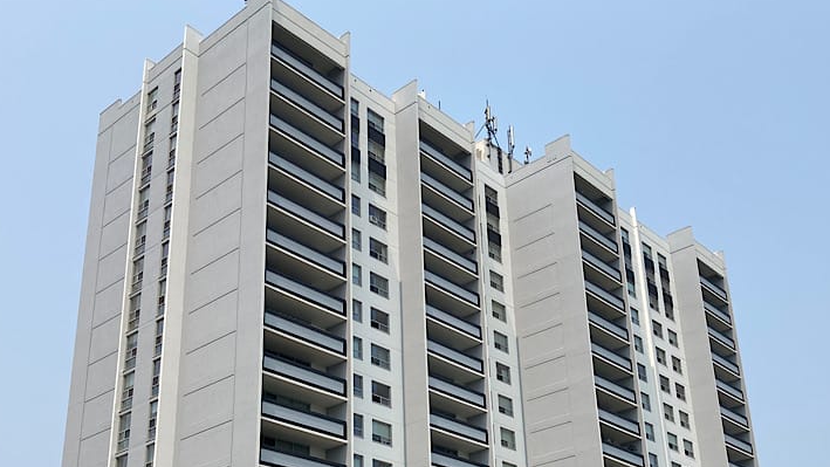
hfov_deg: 47.3
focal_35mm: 43
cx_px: 438
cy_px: 393
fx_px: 946
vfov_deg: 27.0
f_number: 1.8
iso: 25
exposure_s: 1/3472
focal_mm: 3.99
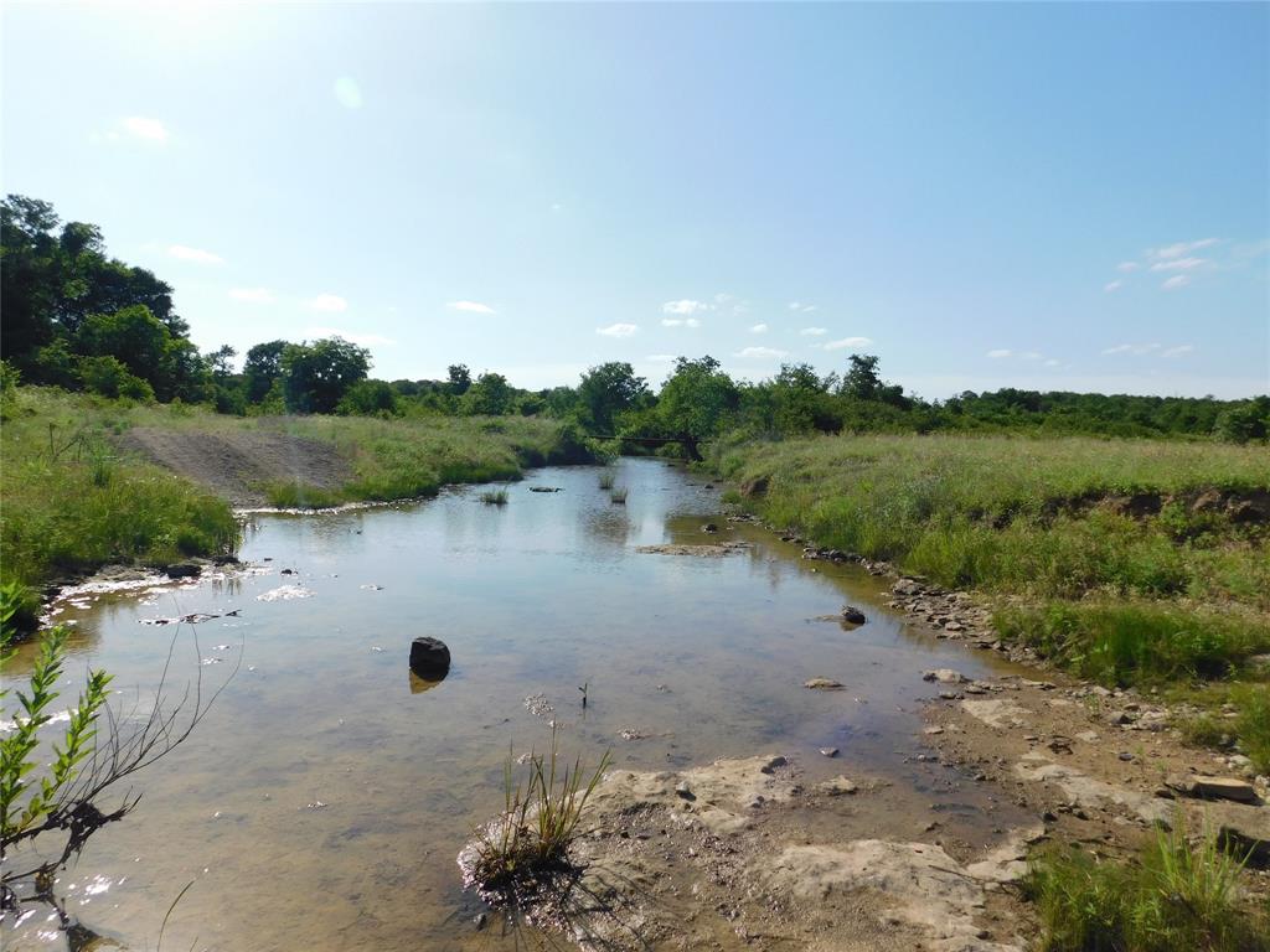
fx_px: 844
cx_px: 635
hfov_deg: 73.9
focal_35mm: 23
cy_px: 476
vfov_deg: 58.9
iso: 125
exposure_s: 1/640
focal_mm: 4
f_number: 6
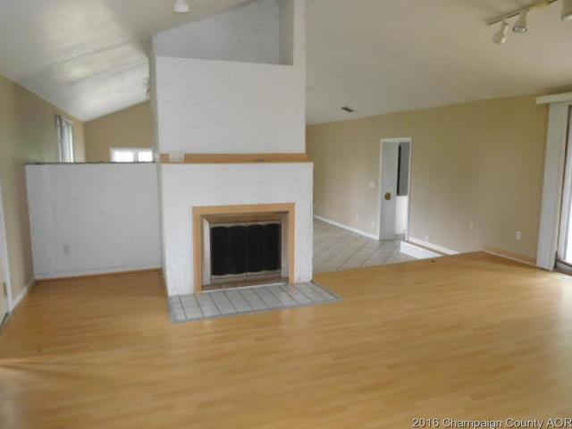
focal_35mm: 25
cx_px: 286
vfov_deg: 54.9
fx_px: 413
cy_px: 214
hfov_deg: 69.4
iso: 400
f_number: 3.4
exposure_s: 1/30
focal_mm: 4.5
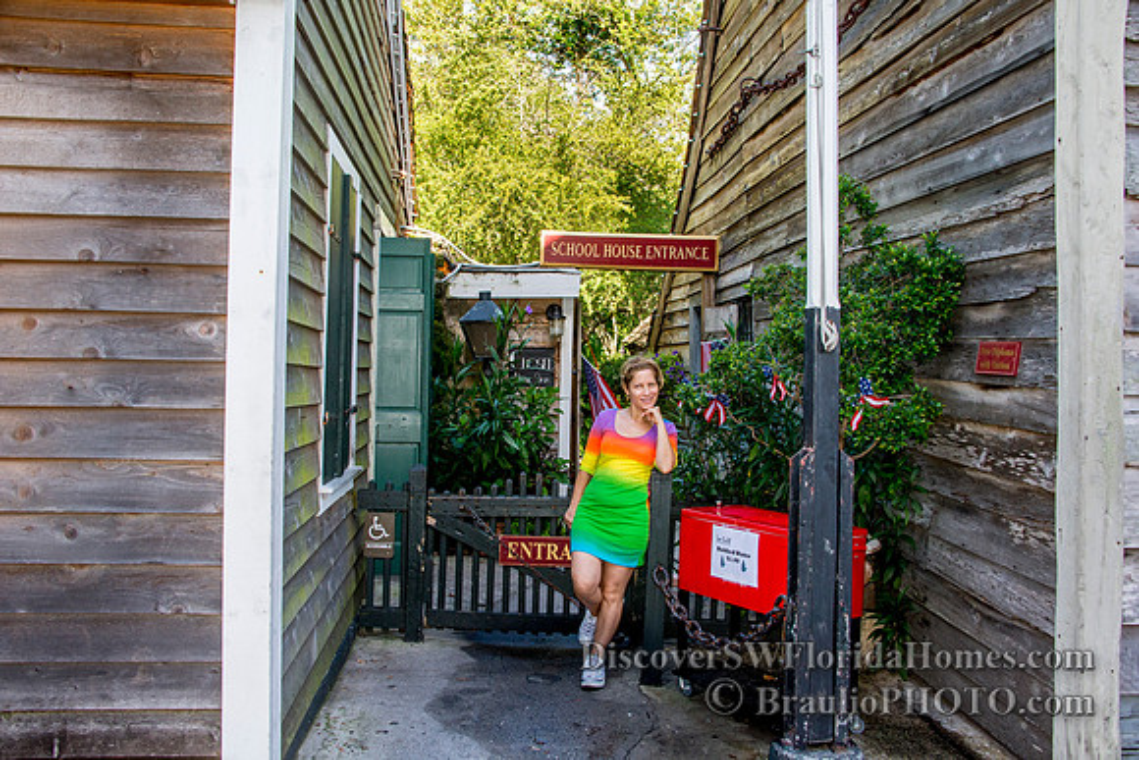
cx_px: 570
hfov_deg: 58.7
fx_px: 1013
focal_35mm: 32
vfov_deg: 41.1
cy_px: 380
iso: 1250
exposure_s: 1/250
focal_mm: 32
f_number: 9
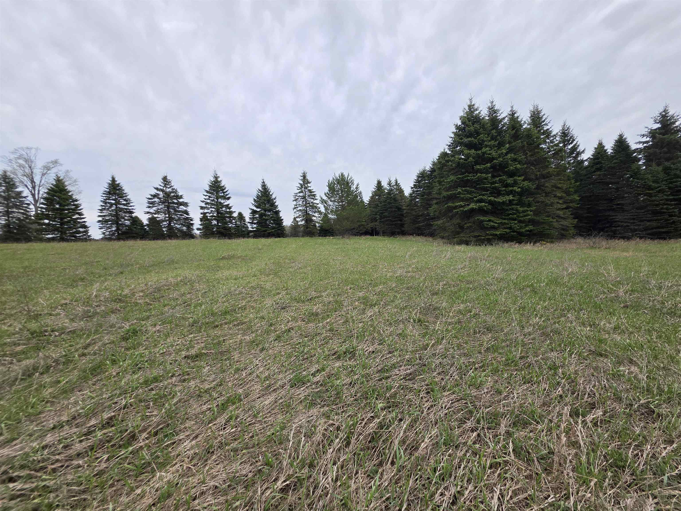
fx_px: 256
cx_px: 340
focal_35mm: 13
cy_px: 256
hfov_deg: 106.2
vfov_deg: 89.9
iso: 40
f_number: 1.9
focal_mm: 2.2
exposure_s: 1/902
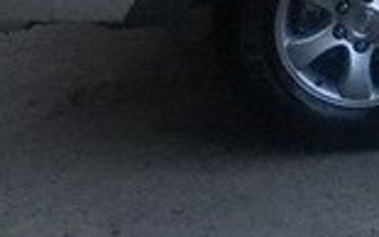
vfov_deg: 9.6
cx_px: 682
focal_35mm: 131
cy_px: -148
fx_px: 1354
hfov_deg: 14.1
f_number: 2.2
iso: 400
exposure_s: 1/17
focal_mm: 4.15
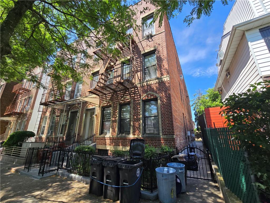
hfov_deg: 106.2
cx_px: 135
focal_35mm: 13
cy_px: 102
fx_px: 101
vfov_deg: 89.9
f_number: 2.2
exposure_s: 1/818
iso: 50
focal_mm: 2.2
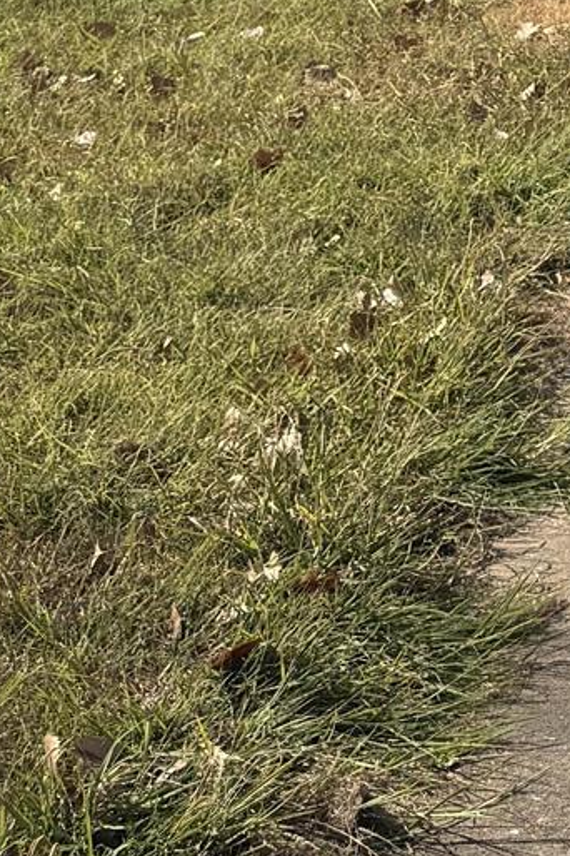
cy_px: -492
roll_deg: -1.2
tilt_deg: +1.8
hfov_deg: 11.5
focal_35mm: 112
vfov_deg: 16.4
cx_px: 967
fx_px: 2660
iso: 80
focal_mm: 6.76
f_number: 1.78
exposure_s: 1/4608
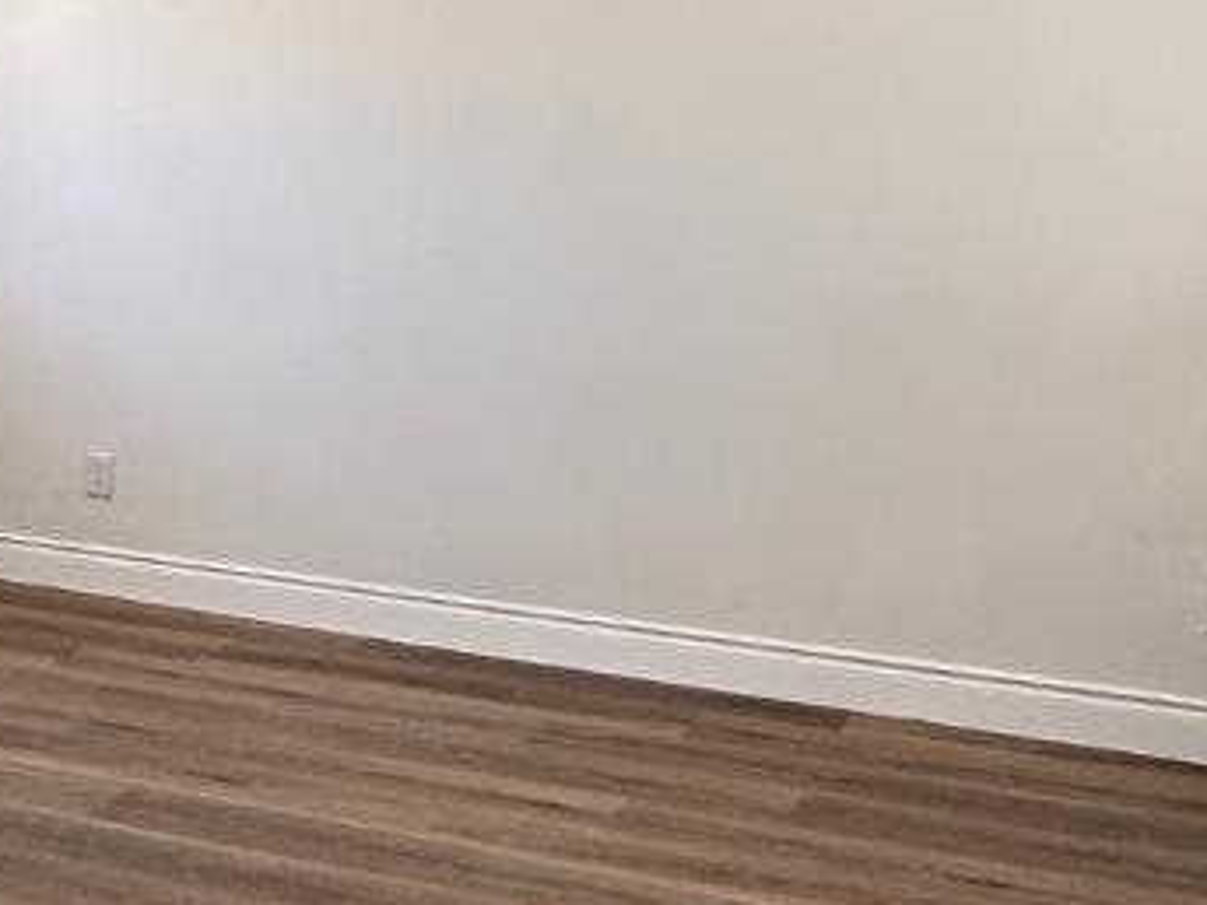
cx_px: -60
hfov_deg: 29.2
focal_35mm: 61
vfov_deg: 24.0
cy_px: 391
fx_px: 2127
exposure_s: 1/120
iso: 80
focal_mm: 2.22
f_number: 2.2
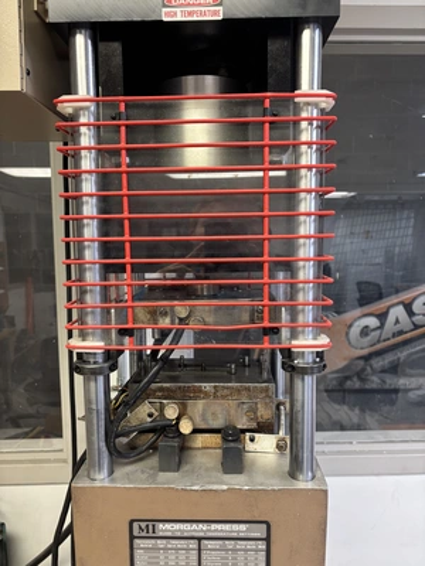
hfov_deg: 53.1
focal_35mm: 26
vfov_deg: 67.3
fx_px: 426
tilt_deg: -7.4
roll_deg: -0.4
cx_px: 212
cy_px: 283
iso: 160
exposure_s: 1/60
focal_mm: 5.96
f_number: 1.6
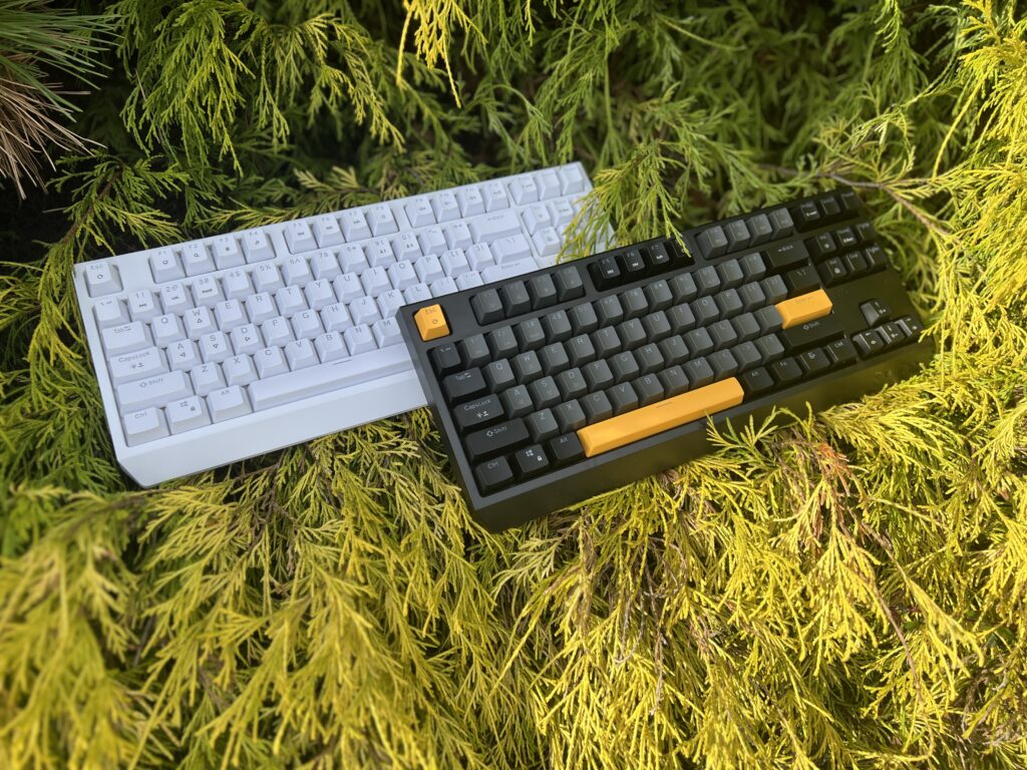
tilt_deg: -50.0
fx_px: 771
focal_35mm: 26
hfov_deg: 67.3
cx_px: 514
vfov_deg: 53.1
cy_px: 385
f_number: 1.5
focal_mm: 5.7
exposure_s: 1/1808
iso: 50
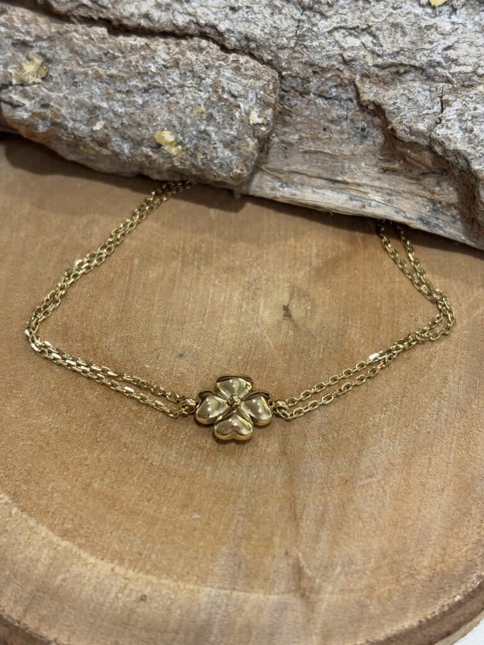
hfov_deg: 28.0
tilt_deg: -51.8
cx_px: 242
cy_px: 322
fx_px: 969
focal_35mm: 52
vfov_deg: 36.8
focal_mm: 5.96
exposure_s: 1/50
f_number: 1.6
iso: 50
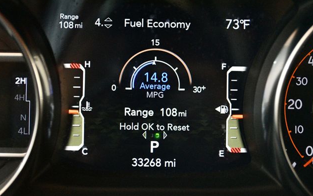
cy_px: 101
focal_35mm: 59
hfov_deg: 34.5
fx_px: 503
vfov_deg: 22.0
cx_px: 156
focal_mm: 38
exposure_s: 1/60
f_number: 5
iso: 9000
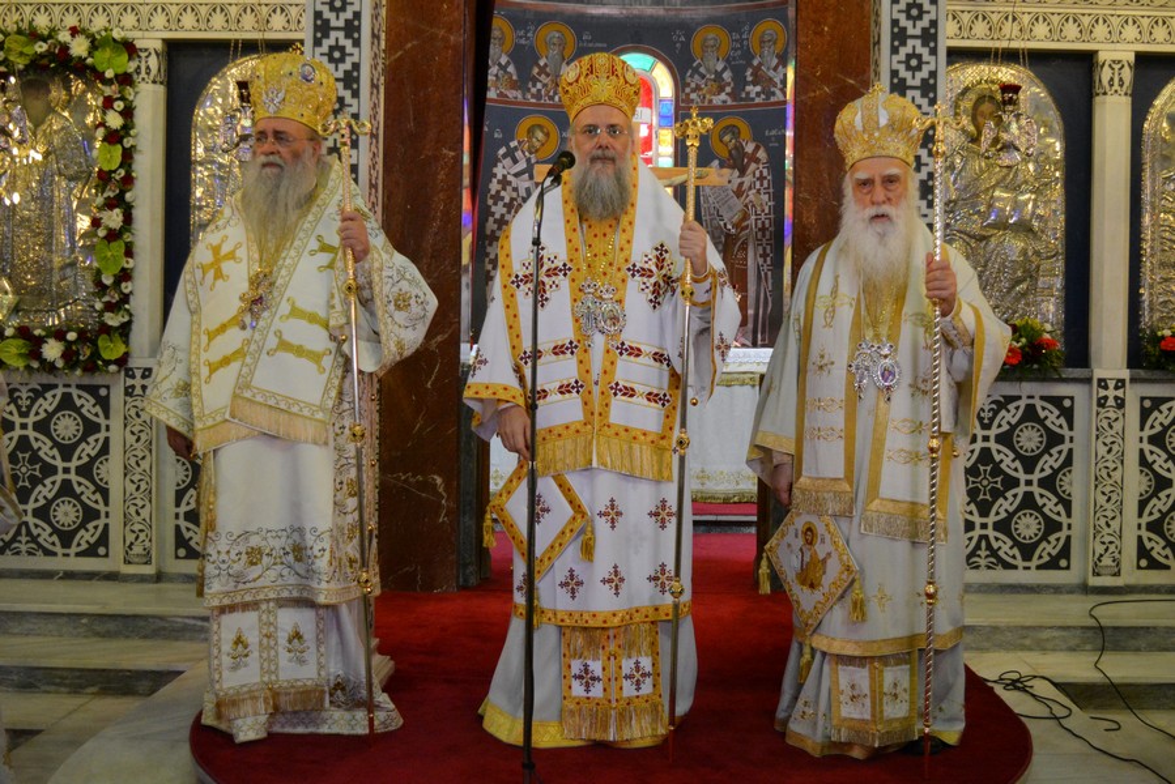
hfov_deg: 53.1
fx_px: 1175
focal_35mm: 36
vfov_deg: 36.9
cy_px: 392
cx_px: 588
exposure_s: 1/60
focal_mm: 24
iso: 2500
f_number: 4
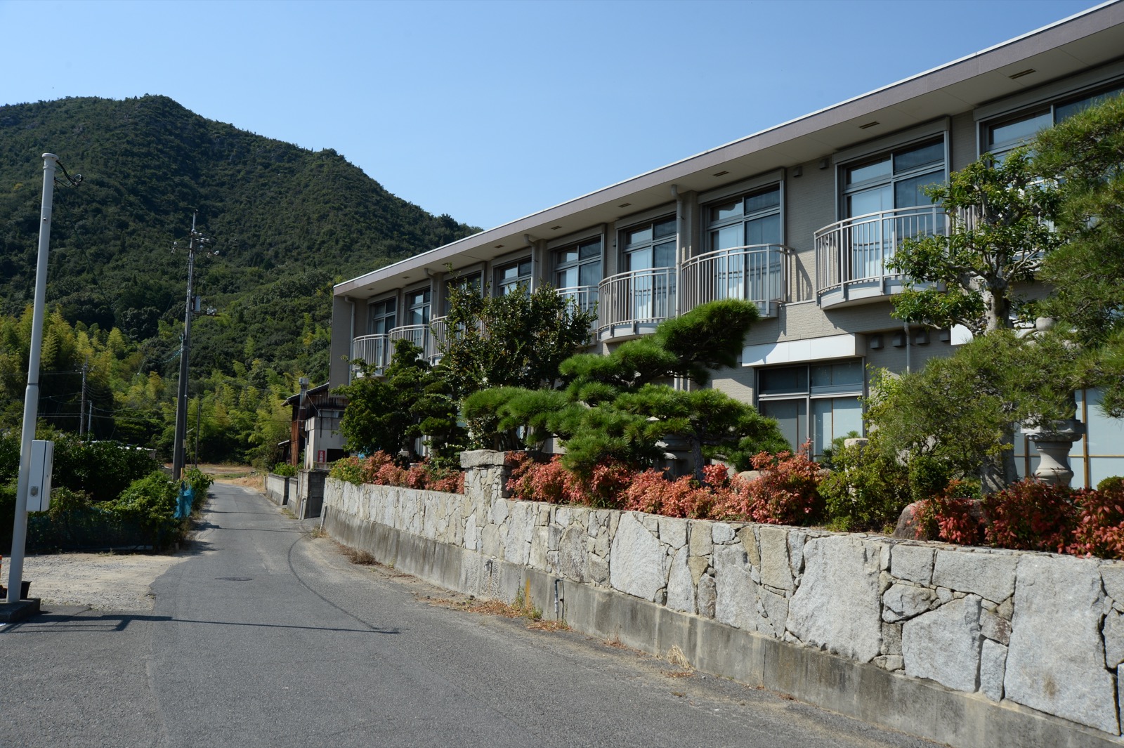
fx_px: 936
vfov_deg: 43.6
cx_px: 562
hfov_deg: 62.0
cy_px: 374
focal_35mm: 30
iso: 250
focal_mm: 30
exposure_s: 1/500
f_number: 10
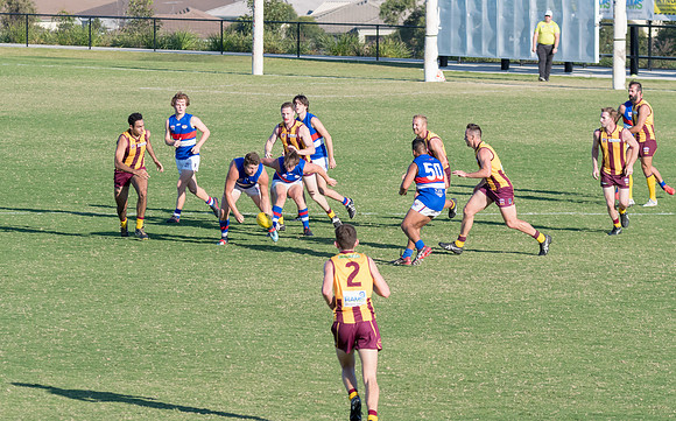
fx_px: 4815
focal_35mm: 262
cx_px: 315
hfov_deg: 8.0
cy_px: 184
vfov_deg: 5.0
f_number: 7.1
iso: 800
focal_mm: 160
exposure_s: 1/1600
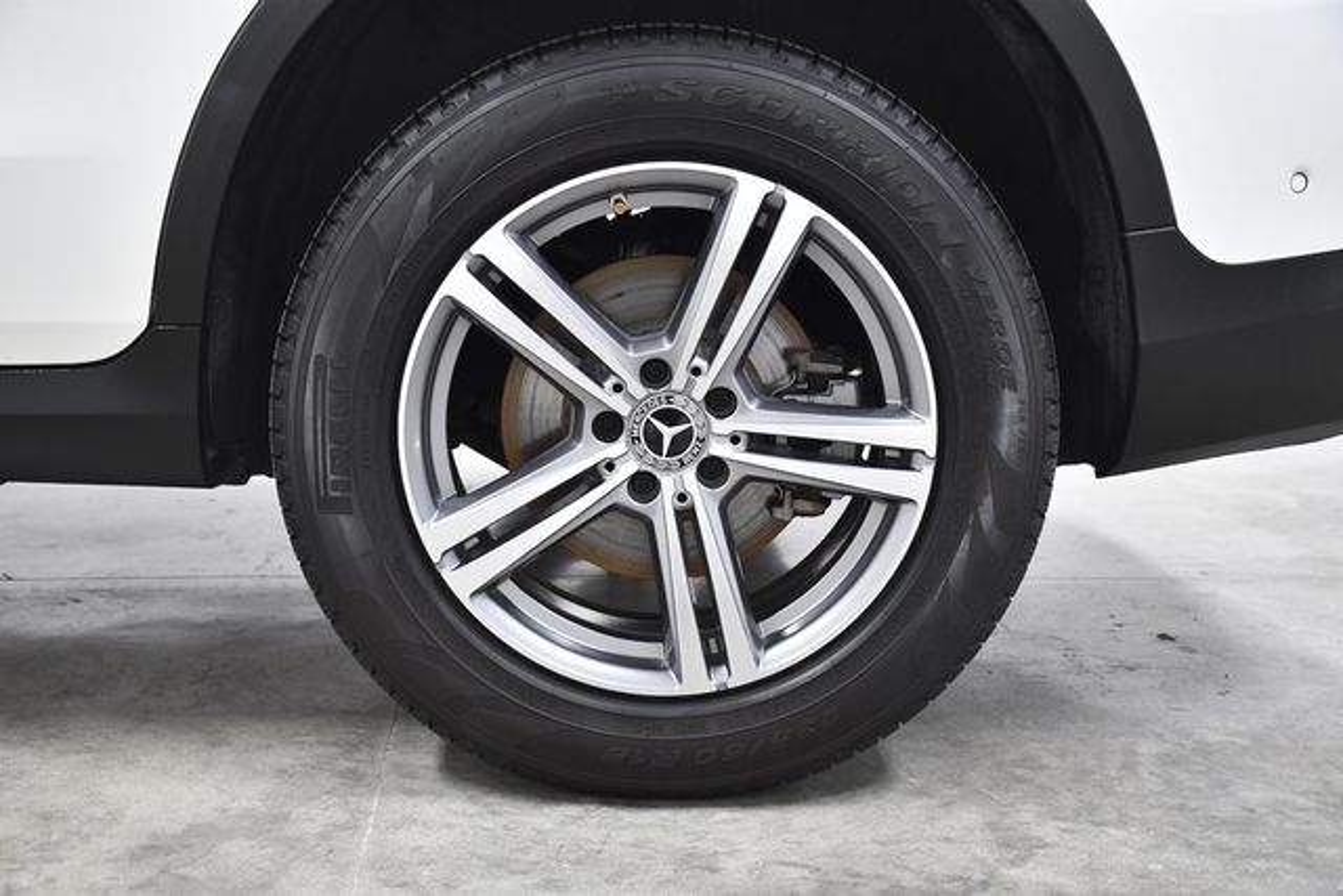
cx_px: 672
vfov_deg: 29.9
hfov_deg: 43.6
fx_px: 1679
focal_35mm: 45
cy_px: 448
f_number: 4
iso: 1250
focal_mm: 30
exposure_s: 1/200
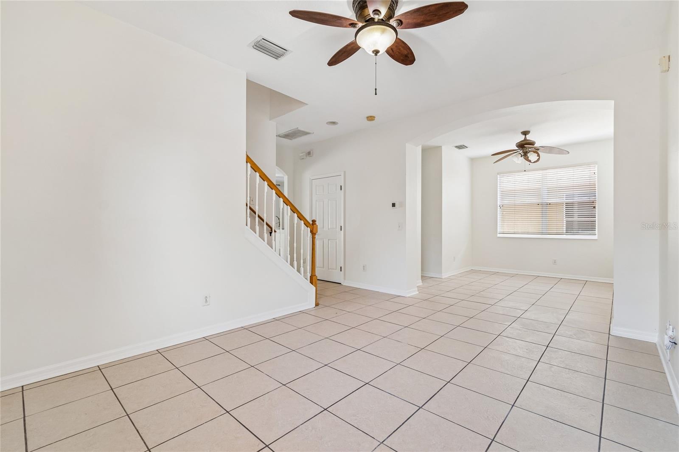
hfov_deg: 100.4
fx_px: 283
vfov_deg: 77.3
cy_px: 226
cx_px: 340
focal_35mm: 15
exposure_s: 1/6
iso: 100
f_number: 7.1
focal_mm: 10
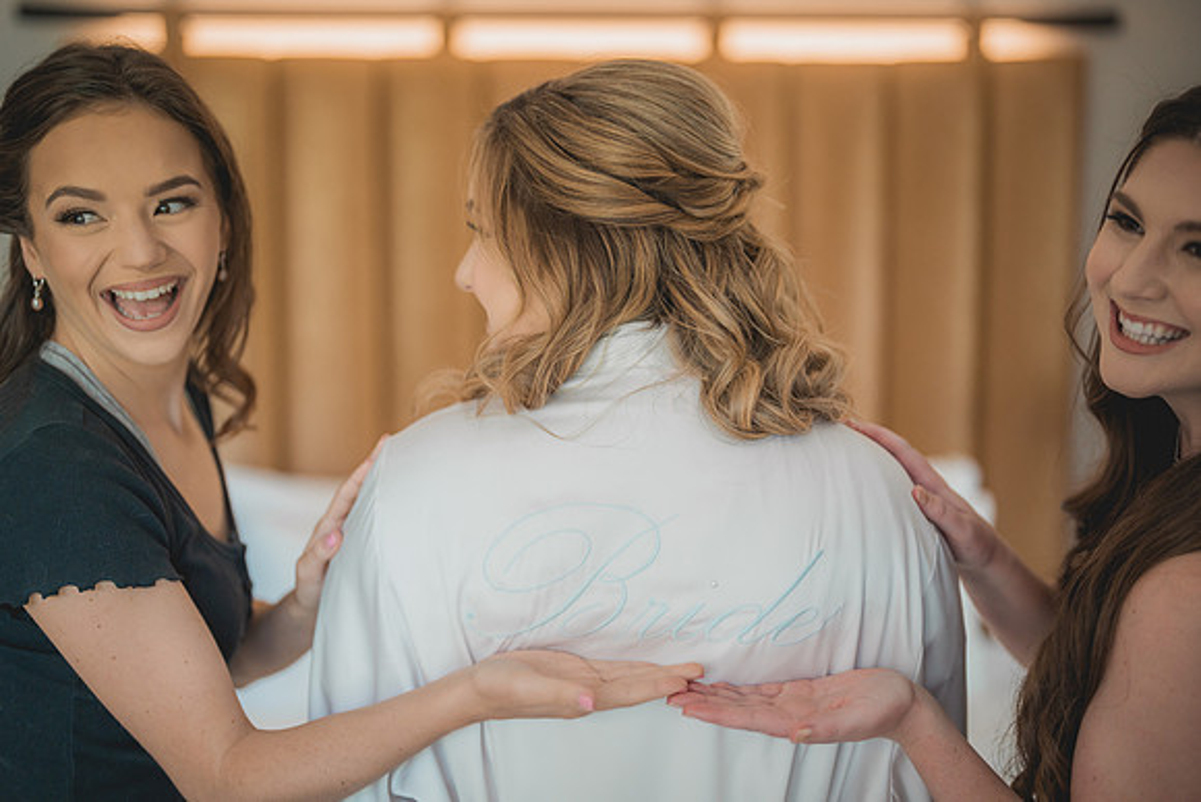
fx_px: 1668
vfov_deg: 27.0
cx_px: 600
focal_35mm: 50
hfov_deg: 39.6
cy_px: 401
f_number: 1.2
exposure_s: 1/400
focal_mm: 50
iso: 400
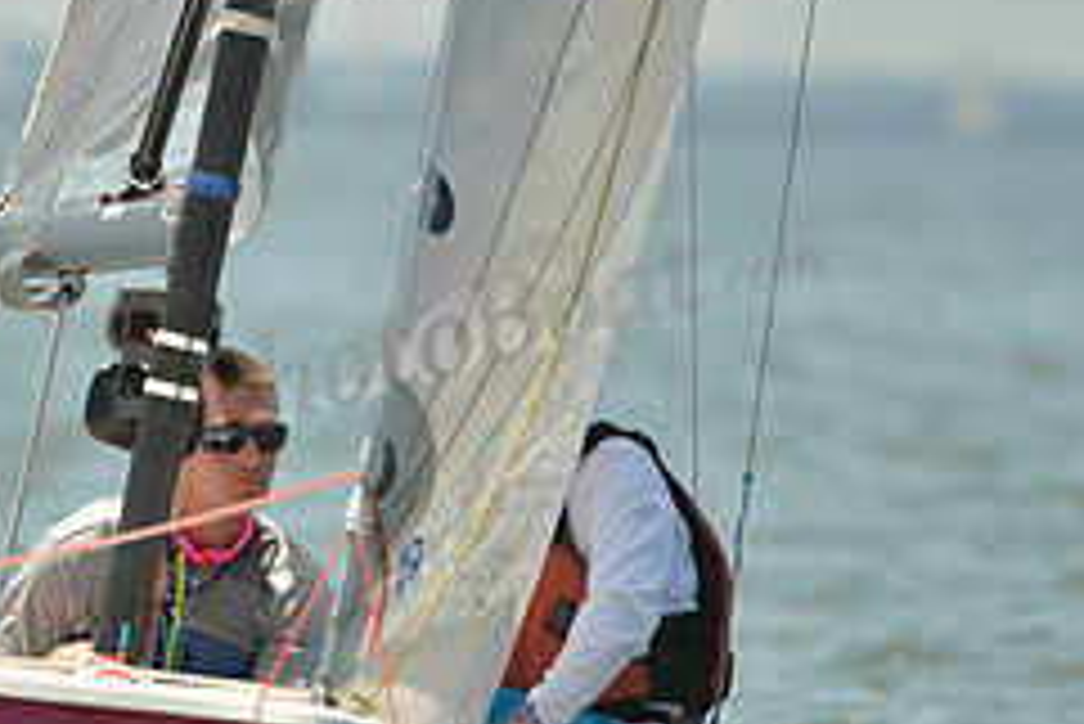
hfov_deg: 2.1
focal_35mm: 963
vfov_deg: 1.4
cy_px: 623
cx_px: -40
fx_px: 29013
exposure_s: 1/1000
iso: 200
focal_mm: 400
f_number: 5.6
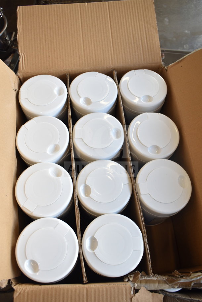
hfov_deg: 40.0
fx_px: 278
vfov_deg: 57.2
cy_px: 151
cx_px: 101
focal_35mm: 33
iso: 200
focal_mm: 22
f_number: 3.8
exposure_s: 1/50
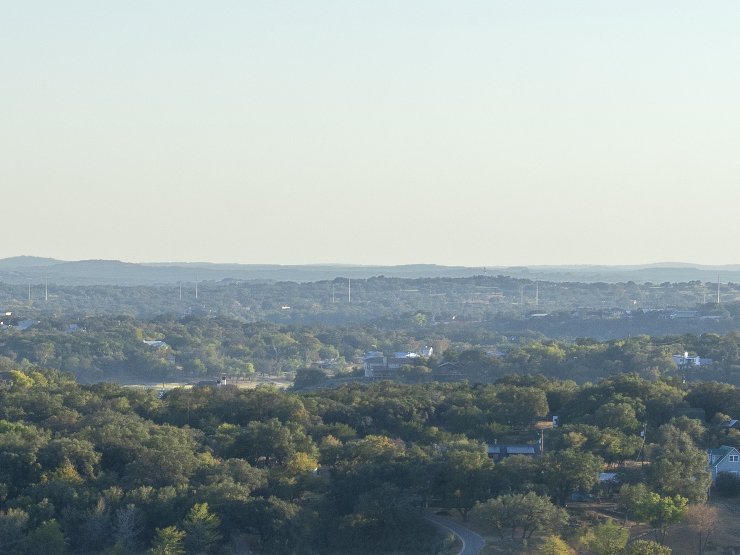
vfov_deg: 7.9
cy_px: 769
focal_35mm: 184
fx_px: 3933
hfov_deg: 10.4
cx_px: -354
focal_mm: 35
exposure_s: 1/100
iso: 80
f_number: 10
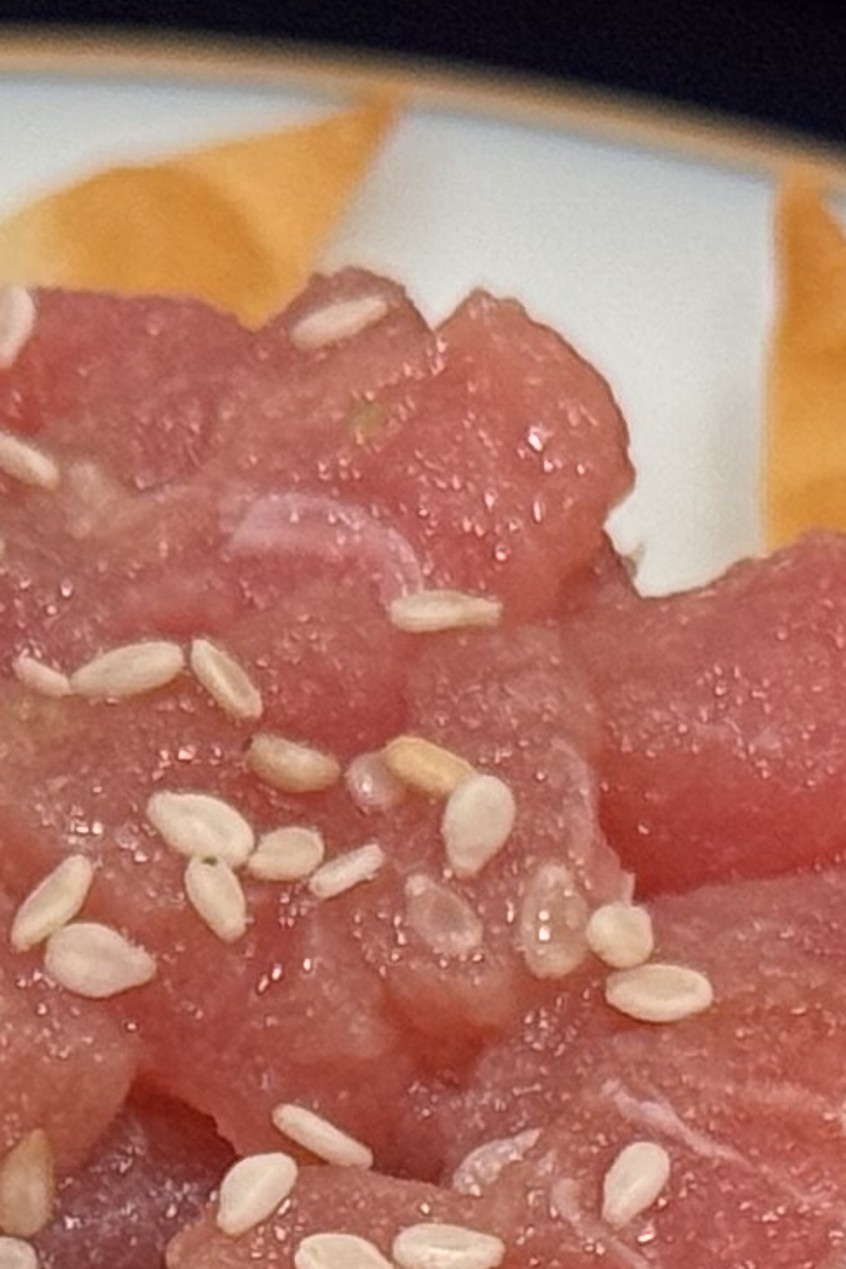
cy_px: 1846
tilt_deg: -47.4
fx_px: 9693
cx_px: -154
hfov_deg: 5.0
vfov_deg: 7.4
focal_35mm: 275
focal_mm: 6.76
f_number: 1.78
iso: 80
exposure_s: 1/60
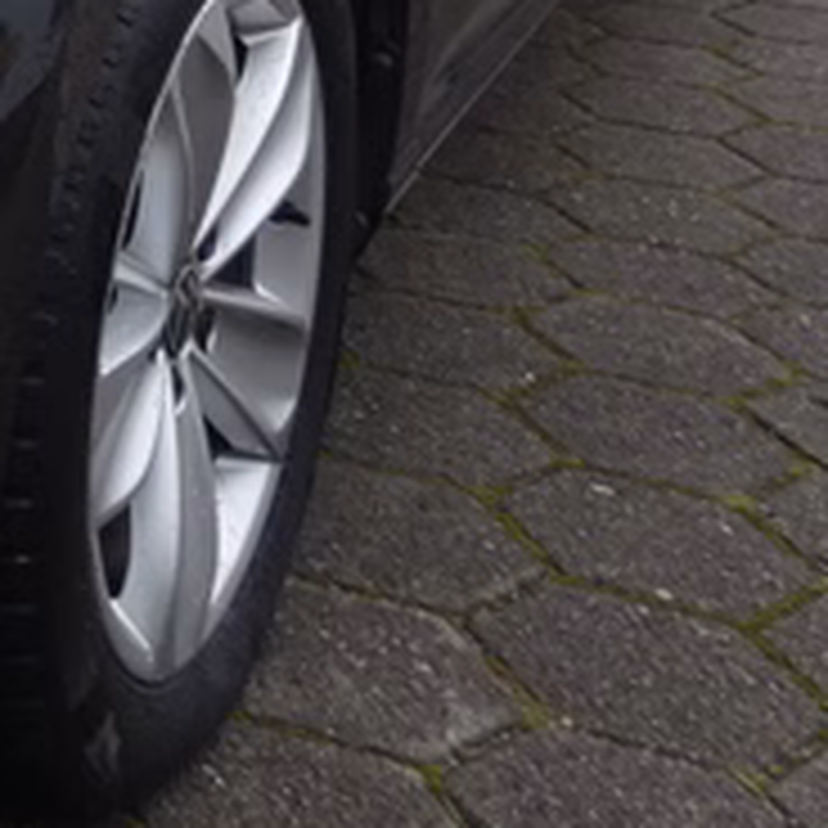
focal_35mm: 77
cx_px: -603
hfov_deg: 18.3
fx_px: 2084
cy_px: -279
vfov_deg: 20.4
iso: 80
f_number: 2.8
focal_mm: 3.6
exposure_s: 1/125
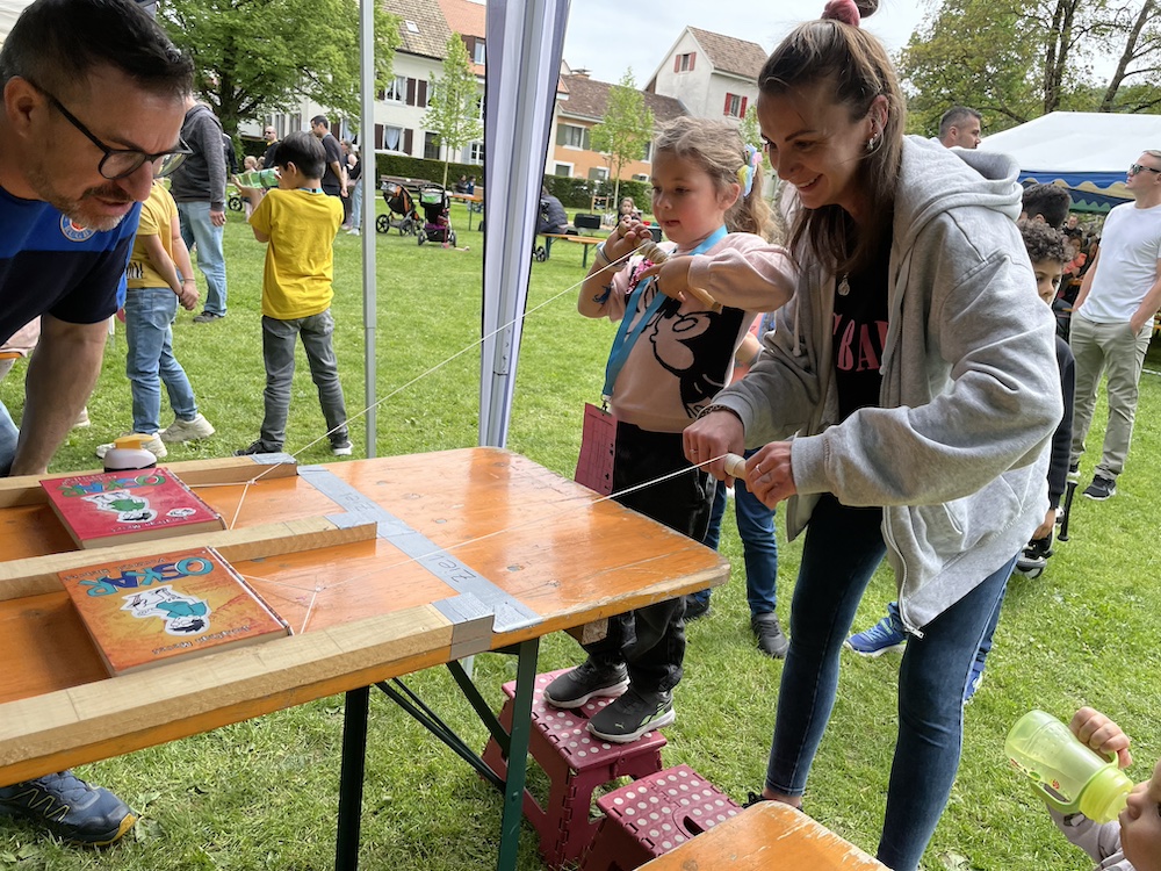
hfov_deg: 67.3
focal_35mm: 26
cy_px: 436
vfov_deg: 53.1
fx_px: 872
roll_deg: -6.5
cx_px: 580
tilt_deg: -13.5
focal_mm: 4.2
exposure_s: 1/1742
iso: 32
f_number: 1.6
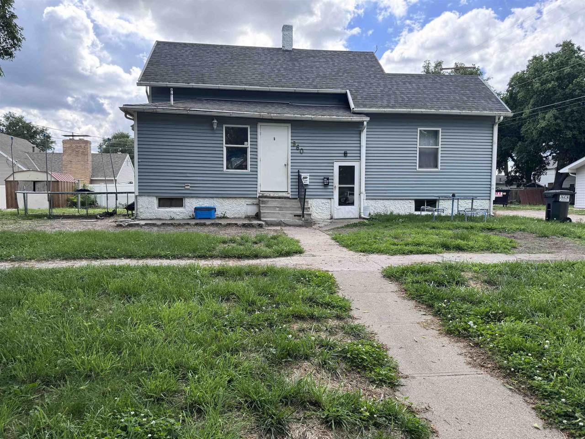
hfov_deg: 71.6
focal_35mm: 24
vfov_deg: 56.8
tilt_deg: -3.9
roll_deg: -0.6
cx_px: 292
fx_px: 406
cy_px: 220
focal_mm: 6.76
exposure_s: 1/1059
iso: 80
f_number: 1.78
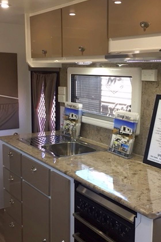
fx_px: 308
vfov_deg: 42.7
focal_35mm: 46
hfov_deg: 29.2
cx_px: 97
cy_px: 126
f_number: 2.2
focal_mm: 4.15
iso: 50
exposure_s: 1/33
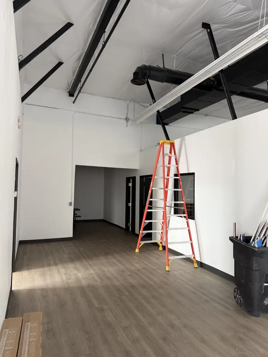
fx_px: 248
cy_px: 178
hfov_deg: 56.8
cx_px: 134
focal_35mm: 24
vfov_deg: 71.6
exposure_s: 1/60
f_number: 1.78
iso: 250
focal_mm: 6.76
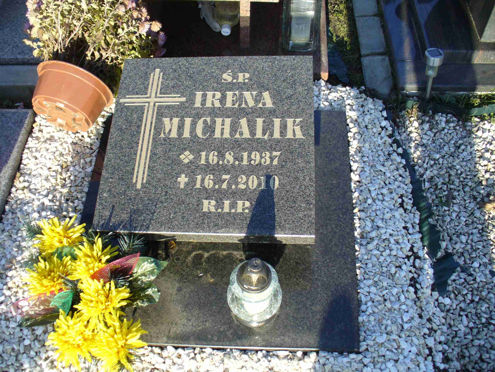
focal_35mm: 37
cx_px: 248
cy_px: 186
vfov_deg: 38.7
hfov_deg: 50.1
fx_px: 529
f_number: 2.8
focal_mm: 6.1
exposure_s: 1/400
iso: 80
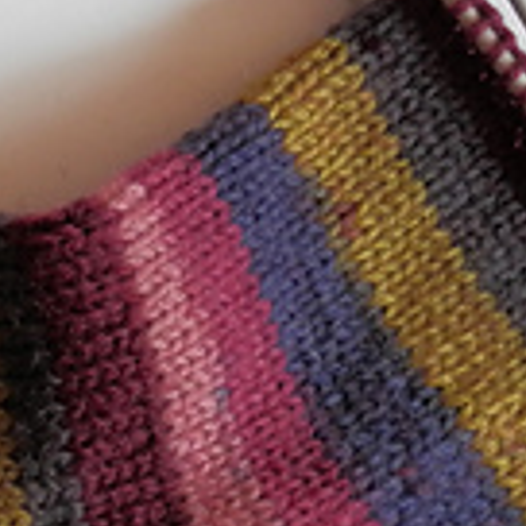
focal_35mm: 154
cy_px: 464
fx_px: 2647
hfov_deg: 10.7
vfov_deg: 11.3
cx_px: -387
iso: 80
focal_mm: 6.6
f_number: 3.6
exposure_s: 1/60
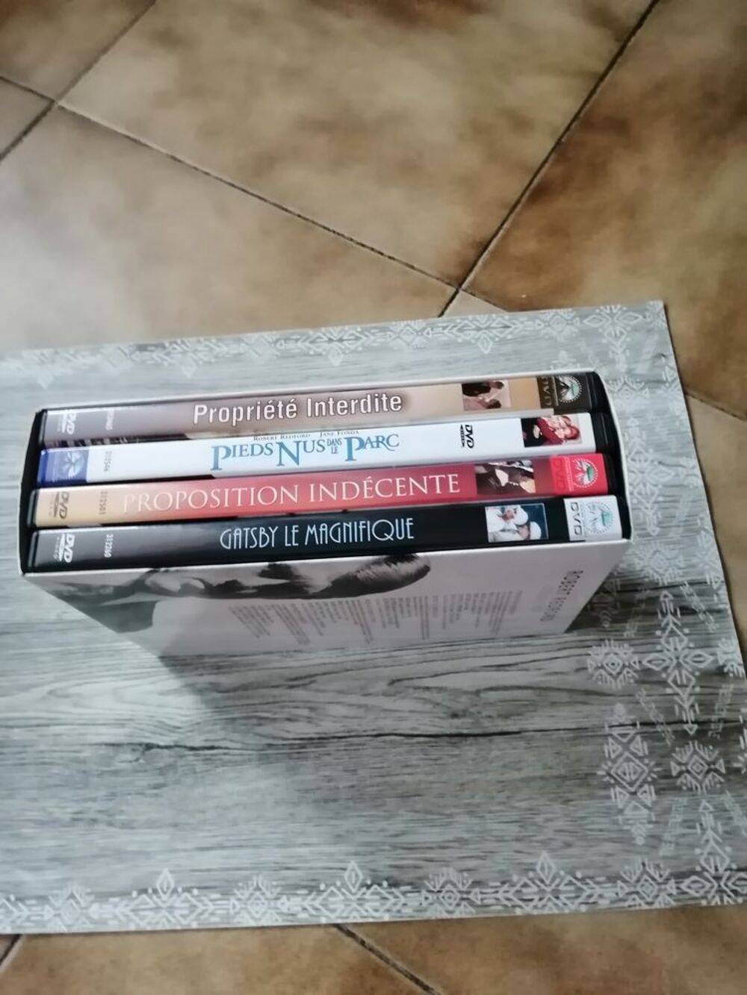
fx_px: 777
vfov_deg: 65.3
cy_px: 498
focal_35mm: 27
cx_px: 374
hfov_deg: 51.4
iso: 500
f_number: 1.8
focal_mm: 3.96
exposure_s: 1/25
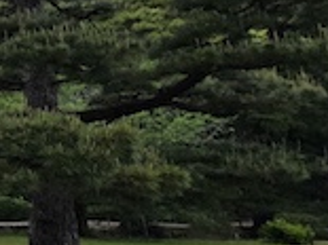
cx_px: -389
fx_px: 634
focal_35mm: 67
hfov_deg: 17.0
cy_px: 11
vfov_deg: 21.3
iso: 50
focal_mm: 2.2
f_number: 2.2
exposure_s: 1/1884
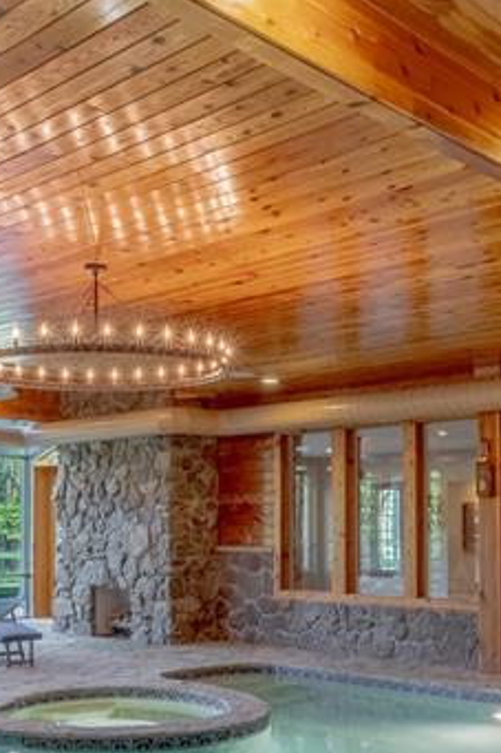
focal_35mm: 45
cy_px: 537
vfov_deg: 42.7
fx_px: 940
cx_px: 218
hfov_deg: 29.8
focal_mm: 10
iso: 400
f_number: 7.1
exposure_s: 1/60
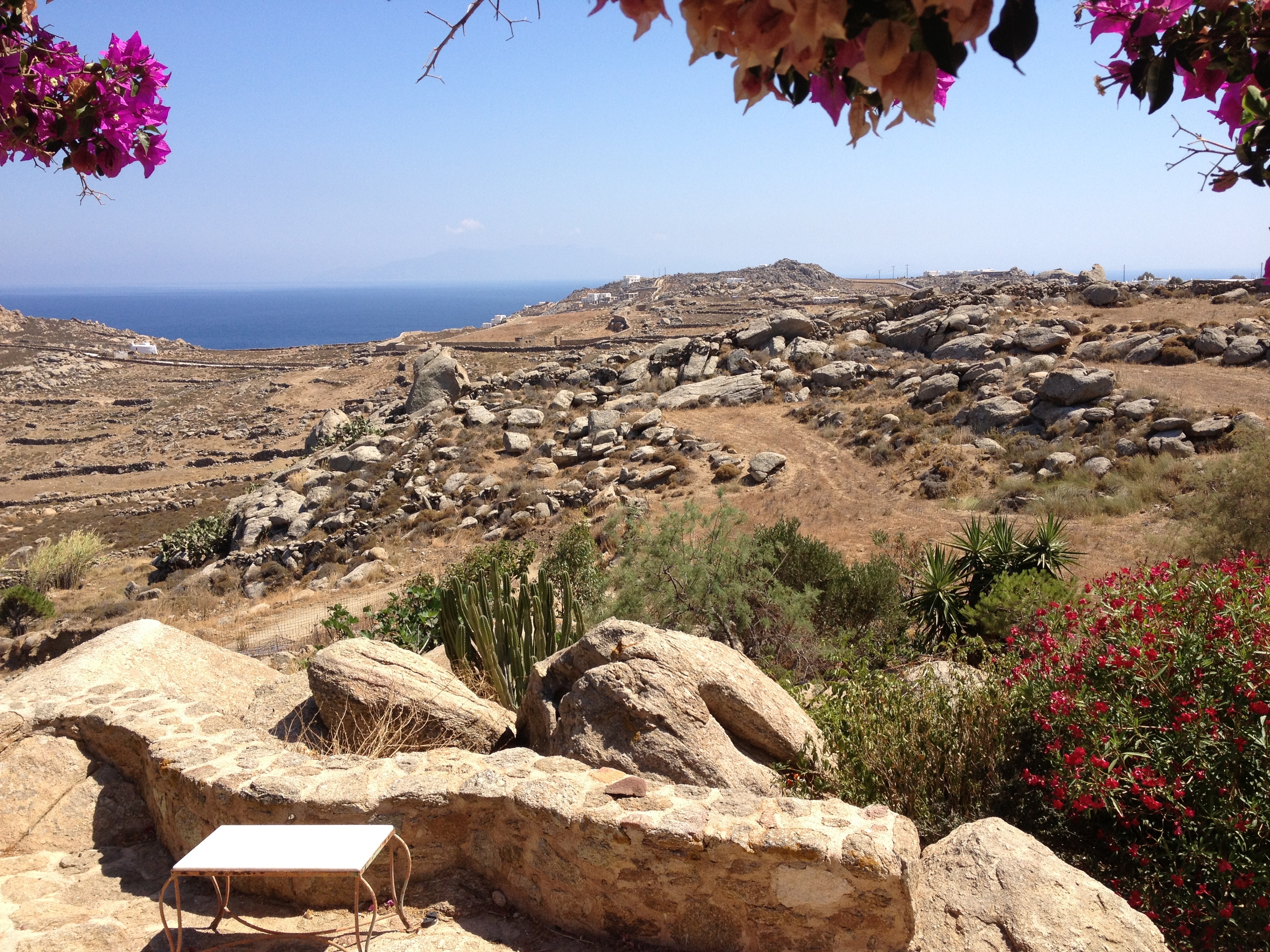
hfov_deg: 52.6
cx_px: 635
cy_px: 476
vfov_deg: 40.7
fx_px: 1284
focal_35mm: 35
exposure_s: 1/1416
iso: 50
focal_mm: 4.28
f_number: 2.4
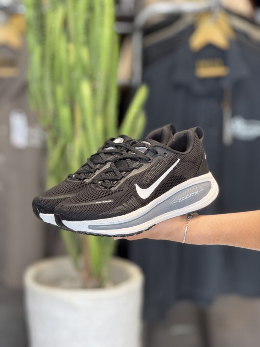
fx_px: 1202
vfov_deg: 16.4
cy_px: 174
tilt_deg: -13.1
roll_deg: +0.5
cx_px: 130
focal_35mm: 120
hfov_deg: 12.3
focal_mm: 15.66
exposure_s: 1/100
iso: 125
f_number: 2.8
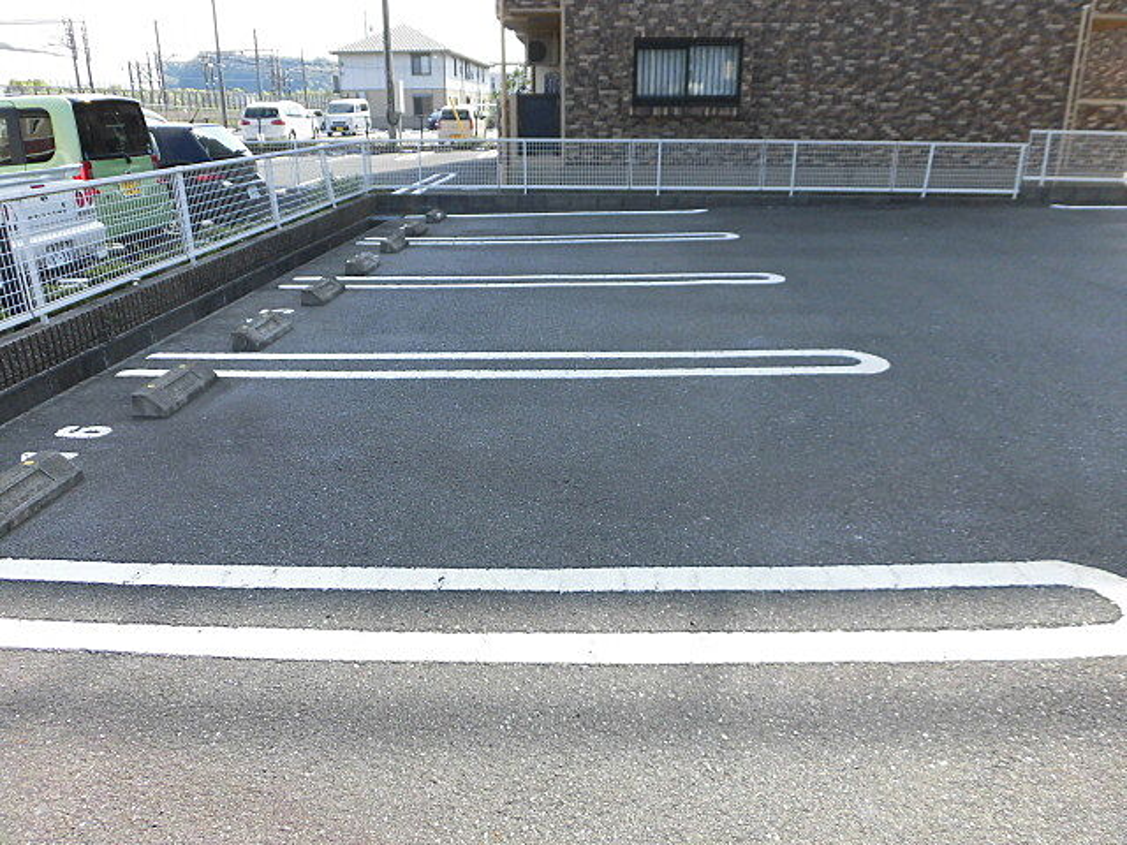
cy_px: 422
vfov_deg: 56.8
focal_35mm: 24
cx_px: 564
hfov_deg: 71.6
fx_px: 781
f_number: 3.1
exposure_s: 1/500
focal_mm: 4.3
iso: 100
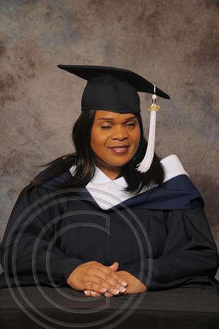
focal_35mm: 112
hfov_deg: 12.1
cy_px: 164
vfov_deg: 18.2
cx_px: 110
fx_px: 1030
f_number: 5.6
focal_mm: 75
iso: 200
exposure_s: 1/60
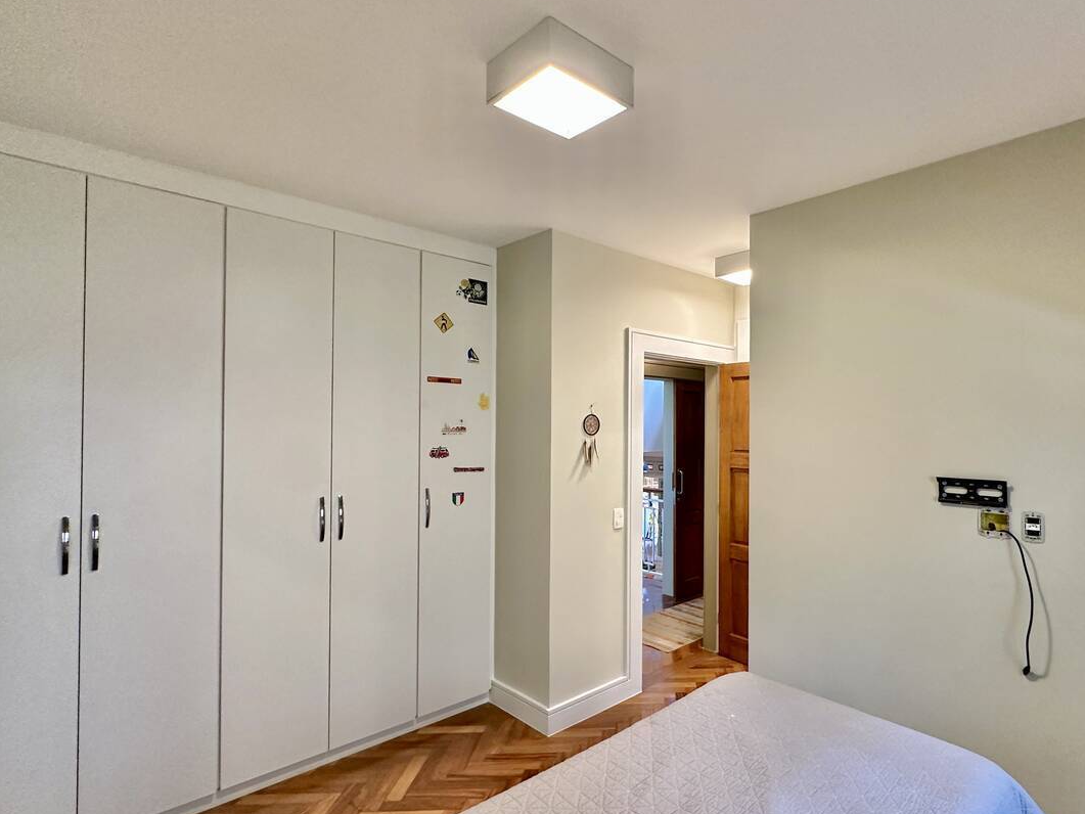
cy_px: 422
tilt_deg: +0.6
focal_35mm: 19
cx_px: 669
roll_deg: -0.6
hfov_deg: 83.3
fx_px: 596
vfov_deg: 68.7
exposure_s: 1/120
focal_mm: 2.22
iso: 250
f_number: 2.2
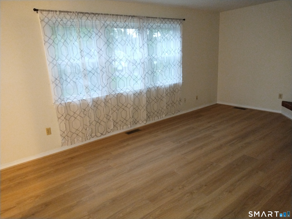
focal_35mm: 25
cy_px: 110
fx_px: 211
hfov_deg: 69.4
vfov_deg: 54.9
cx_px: 146
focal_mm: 4.71
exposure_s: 1/25
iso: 603
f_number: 1.7
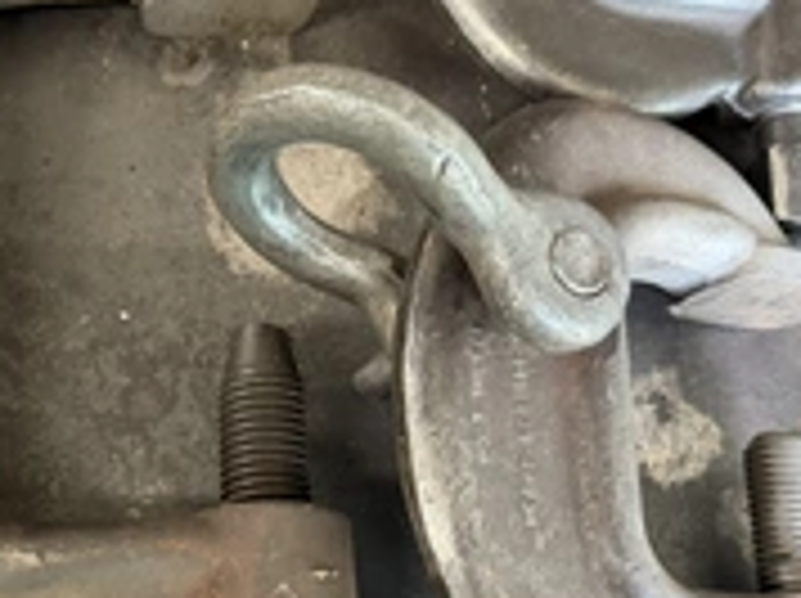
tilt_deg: -73.0
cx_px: 148
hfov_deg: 34.4
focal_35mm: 54
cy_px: 441
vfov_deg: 26.7
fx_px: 1248
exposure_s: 1/60
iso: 500
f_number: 1.78
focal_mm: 6.76
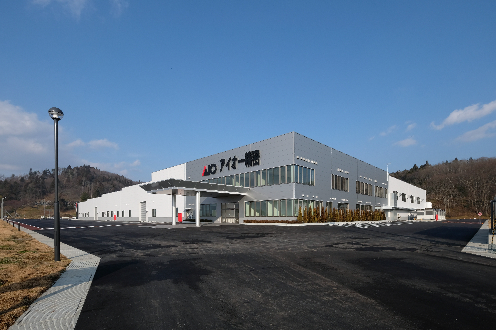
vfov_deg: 77.3
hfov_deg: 100.4
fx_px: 207
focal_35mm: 15
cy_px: 165
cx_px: 248
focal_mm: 10
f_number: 7.1
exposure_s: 1/550
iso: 200
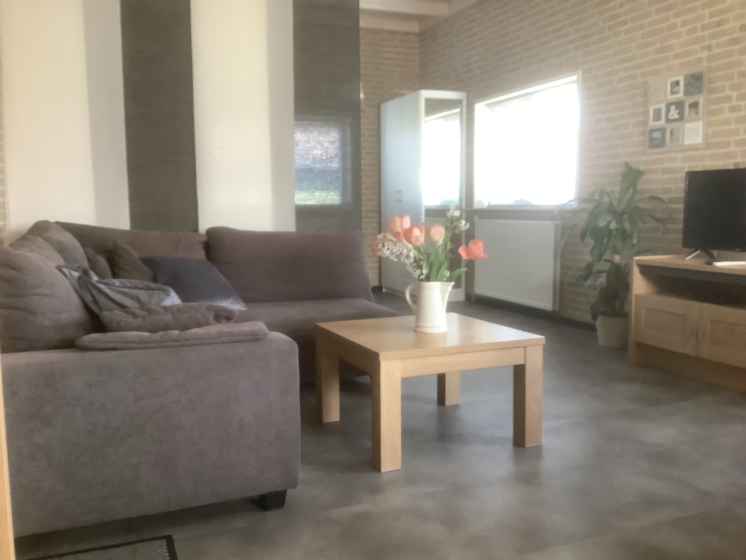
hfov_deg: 58.4
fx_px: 668
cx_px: 373
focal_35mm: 31
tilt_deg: -7.9
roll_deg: +0.3
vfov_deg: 45.4
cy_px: 280
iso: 200
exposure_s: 1/60
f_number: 2.4
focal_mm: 3.3
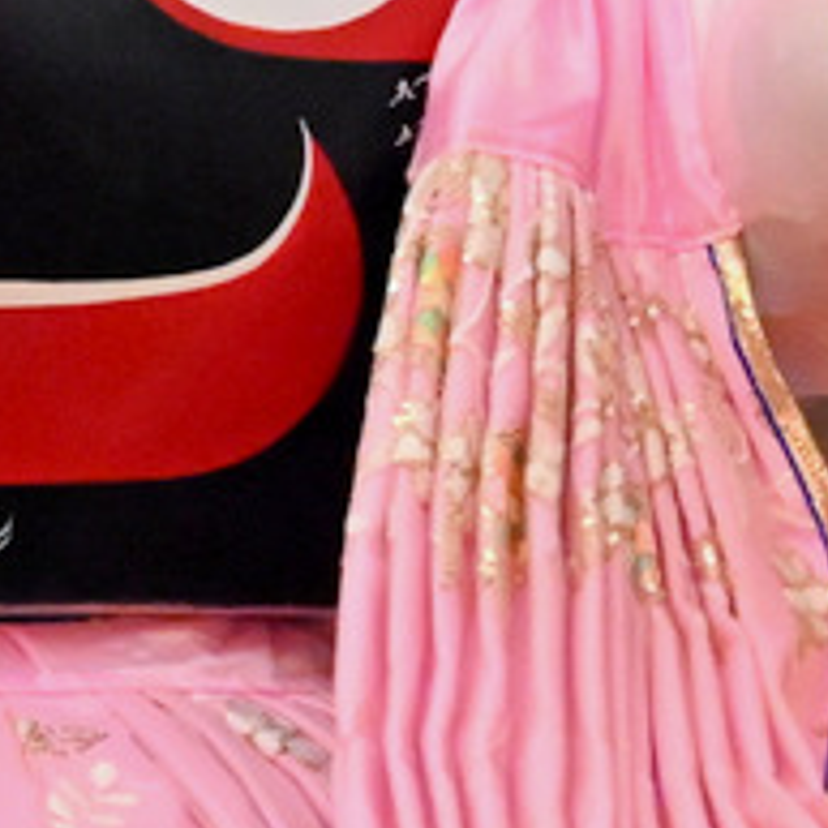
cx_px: -562
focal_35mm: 648
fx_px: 17536
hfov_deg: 2.7
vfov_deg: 2.7
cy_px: 41
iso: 10000
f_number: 6.3
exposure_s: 1/125
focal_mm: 92
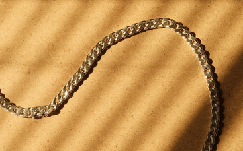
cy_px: 127
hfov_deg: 14.8
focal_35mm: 140
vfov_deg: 9.3
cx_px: 46
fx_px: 927
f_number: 11
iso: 640
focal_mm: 56
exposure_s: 1/250
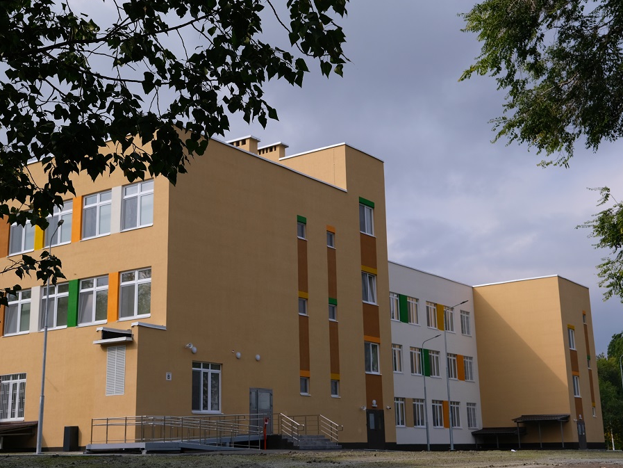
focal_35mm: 45
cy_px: 234
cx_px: 288
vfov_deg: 32.2
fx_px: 810
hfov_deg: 42.0
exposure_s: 1/800
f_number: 5.6
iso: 160
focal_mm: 27.5
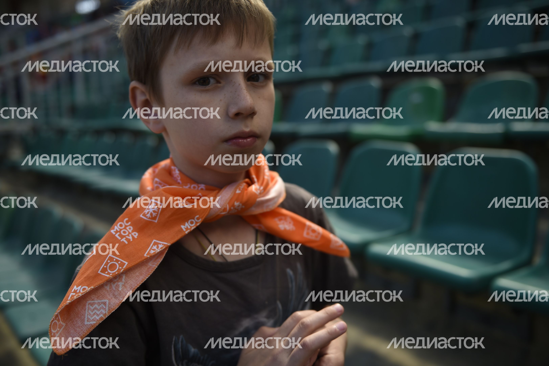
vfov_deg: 38.8
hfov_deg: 55.8
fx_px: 518
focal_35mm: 34
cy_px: 183
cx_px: 274
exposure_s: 1/1000
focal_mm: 34
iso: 125
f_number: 2.8
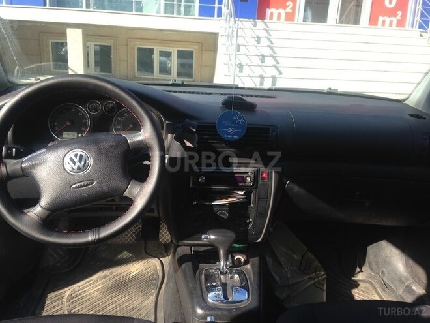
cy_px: 162
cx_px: 215
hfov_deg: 55.4
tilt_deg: -14.3
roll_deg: -2.3
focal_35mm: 33
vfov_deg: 42.9
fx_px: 410
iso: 50
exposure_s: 1/313
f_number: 2.4
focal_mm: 4.12
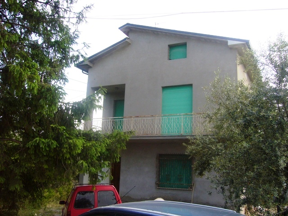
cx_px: 144
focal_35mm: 35
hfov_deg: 52.6
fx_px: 291
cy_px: 108
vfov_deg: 40.7
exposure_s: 1/250
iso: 100
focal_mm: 5.8
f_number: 5.6
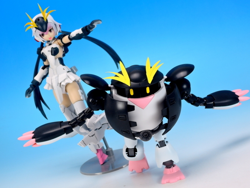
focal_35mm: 60
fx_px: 433
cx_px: 125
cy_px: 94
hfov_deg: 32.2
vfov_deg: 24.4
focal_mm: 12.8
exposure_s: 1/2
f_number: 5.2
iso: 80
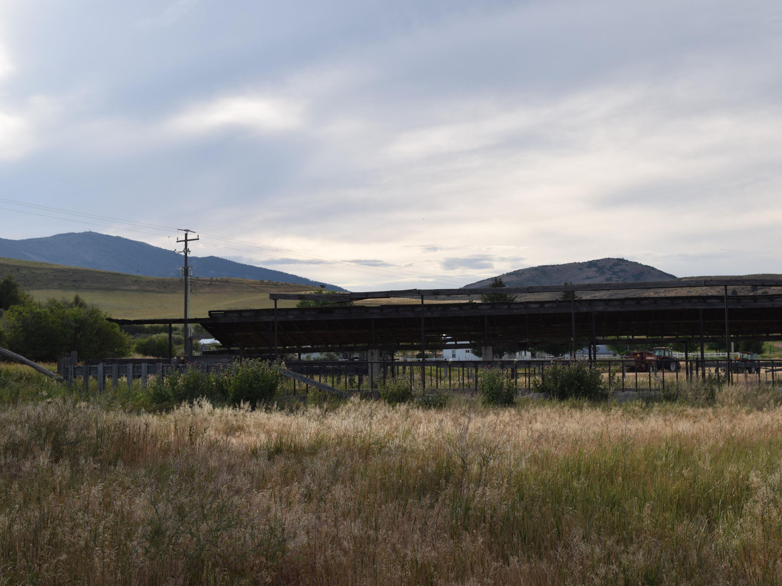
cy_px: 292
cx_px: 424
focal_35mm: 56
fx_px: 1265
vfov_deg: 26.1
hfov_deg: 34.3
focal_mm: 34
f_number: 8
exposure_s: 1/200
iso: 100
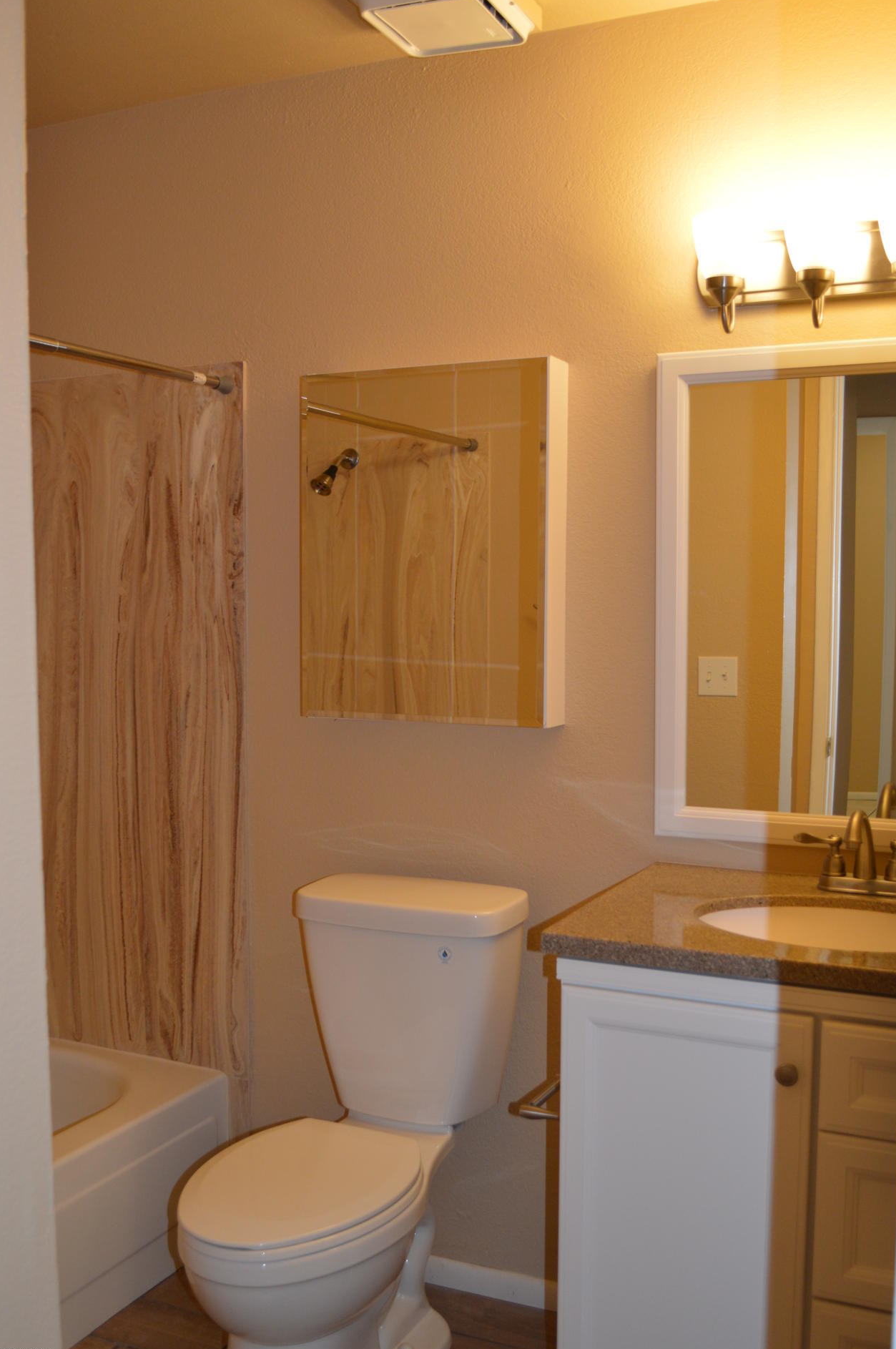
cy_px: 684
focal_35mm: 35
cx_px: 461
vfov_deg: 54.5
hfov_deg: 37.8
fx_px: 1310
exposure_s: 1/60
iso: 450
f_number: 4
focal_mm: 22
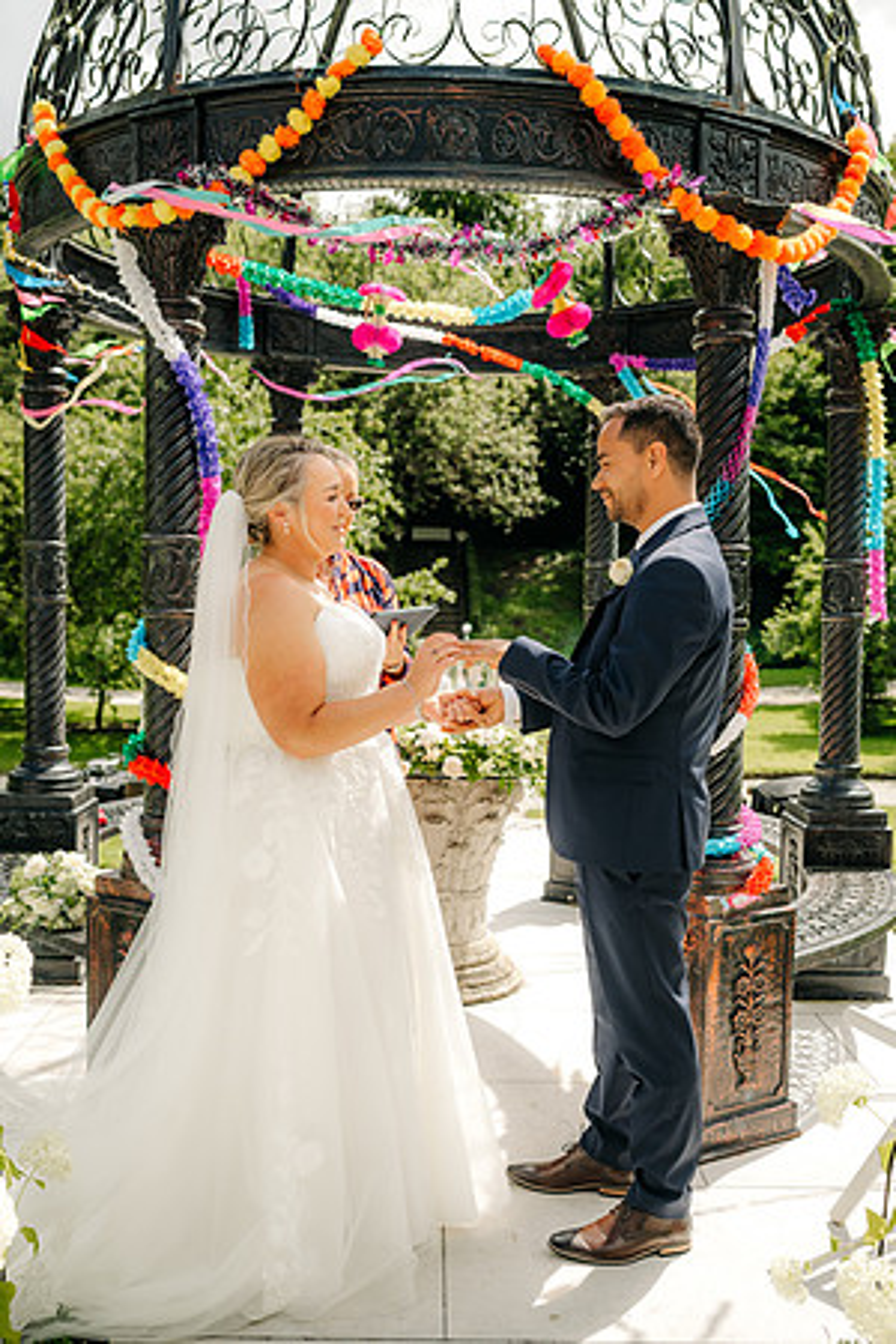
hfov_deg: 37.9
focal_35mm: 35
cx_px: 448
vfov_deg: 54.4
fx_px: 1307
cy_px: 672
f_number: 3.5
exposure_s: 1/1000
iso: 100
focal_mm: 35
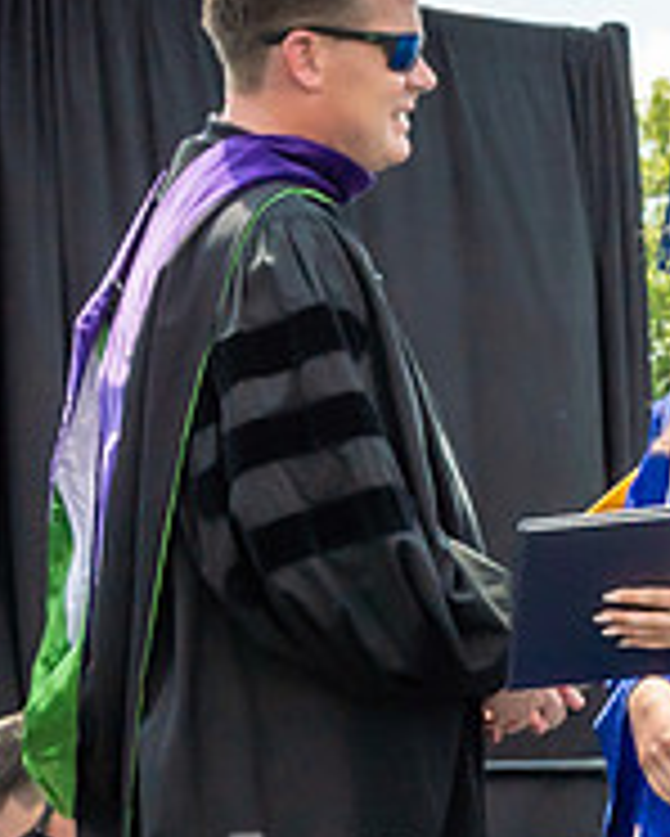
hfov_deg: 10.7
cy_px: 985
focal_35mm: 144
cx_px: 465
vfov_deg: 13.1
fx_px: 3566
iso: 200
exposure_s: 1/800
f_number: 7.1
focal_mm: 19
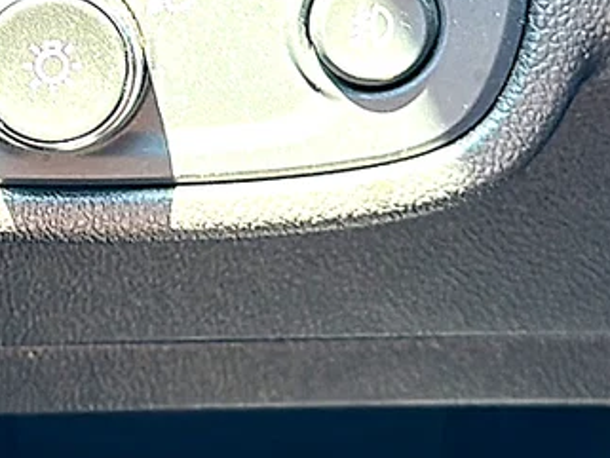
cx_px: 25
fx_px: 1728
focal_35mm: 98
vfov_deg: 14.9
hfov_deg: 19.5
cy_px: 14
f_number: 1.78
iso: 100
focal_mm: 6.86
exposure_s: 1/41
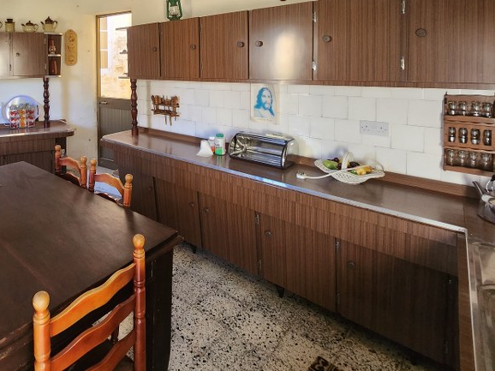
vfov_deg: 58.7
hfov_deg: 74.6
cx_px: 137
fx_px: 300
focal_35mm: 21
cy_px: 76
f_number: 2.2
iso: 160
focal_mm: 1.7
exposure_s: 1/50
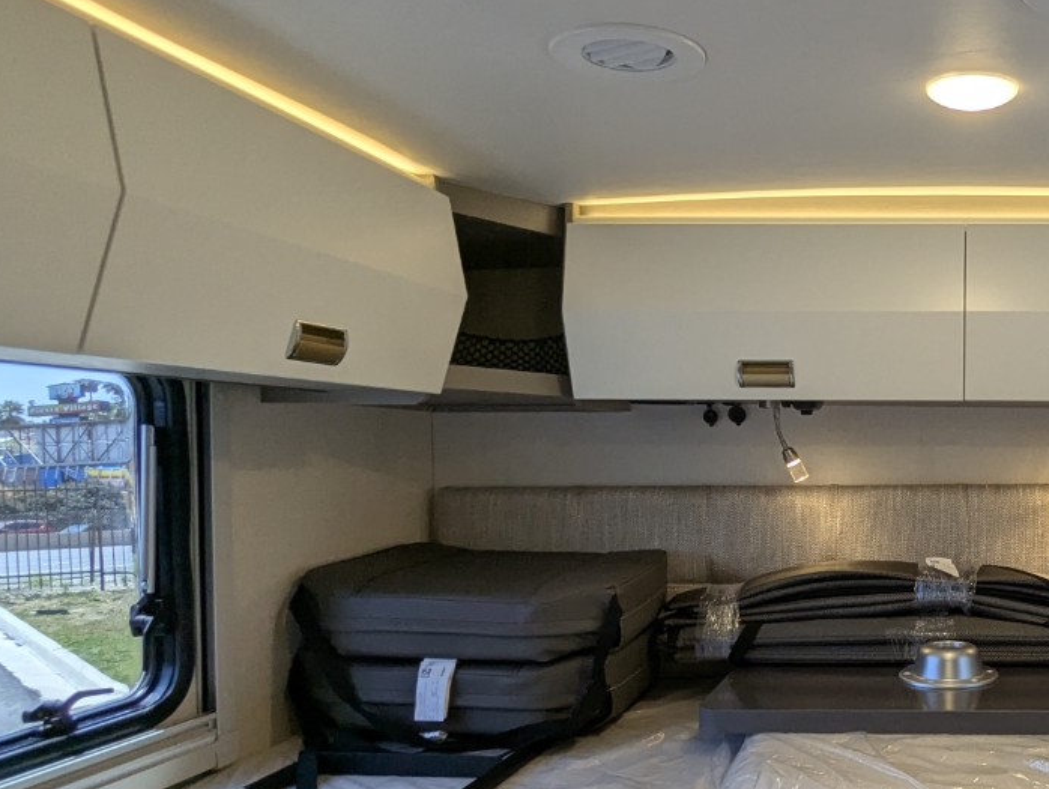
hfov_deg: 50.4
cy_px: 497
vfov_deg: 43.9
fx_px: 971
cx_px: 943
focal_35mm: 32
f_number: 2.2
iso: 109
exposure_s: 1/245
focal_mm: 2.35
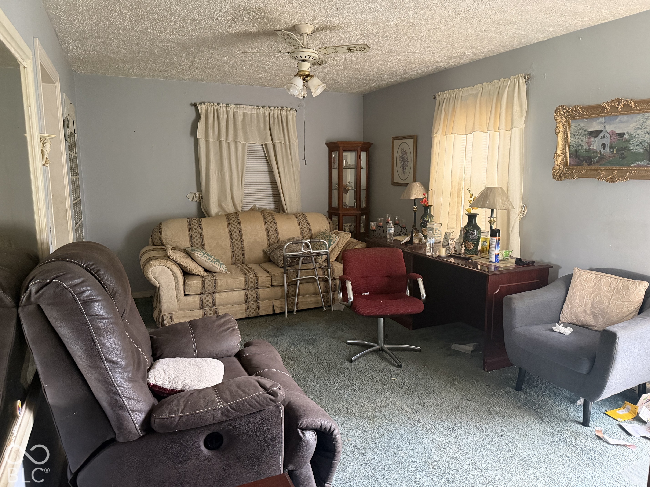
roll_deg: +0.8
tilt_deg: -9.1
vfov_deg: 56.8
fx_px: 451
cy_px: 244
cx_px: 325
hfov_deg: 71.6
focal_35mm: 24
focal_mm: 6.76
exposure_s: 1/59
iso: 800
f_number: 1.78
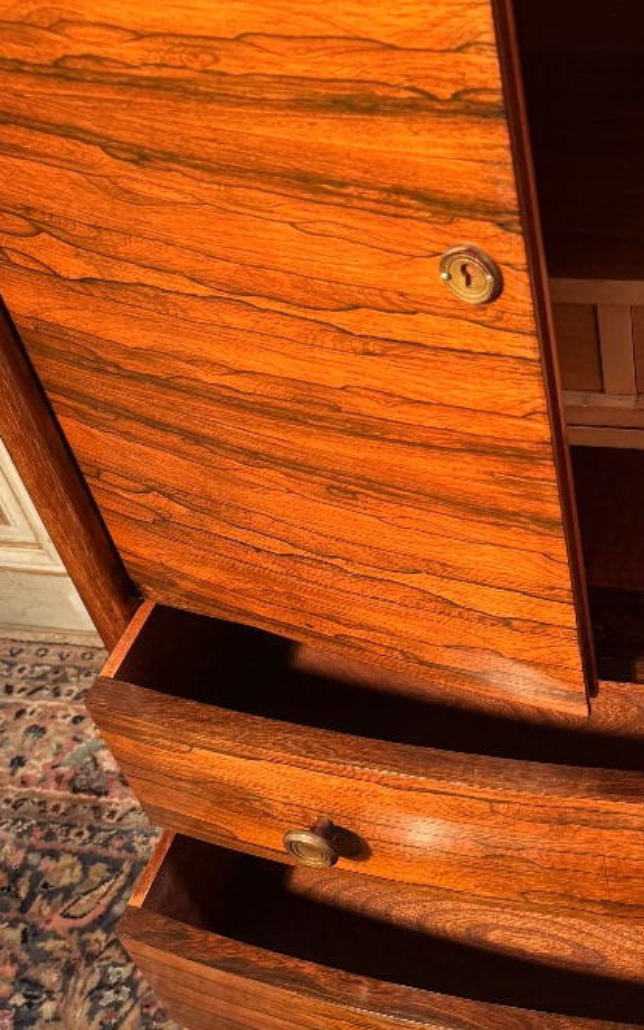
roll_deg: +6.3
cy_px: 572
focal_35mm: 46
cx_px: 619
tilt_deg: -44.3
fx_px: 1292
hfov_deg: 26.7
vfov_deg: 43.4
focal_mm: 6.76
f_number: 1.78
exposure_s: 1/100
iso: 125
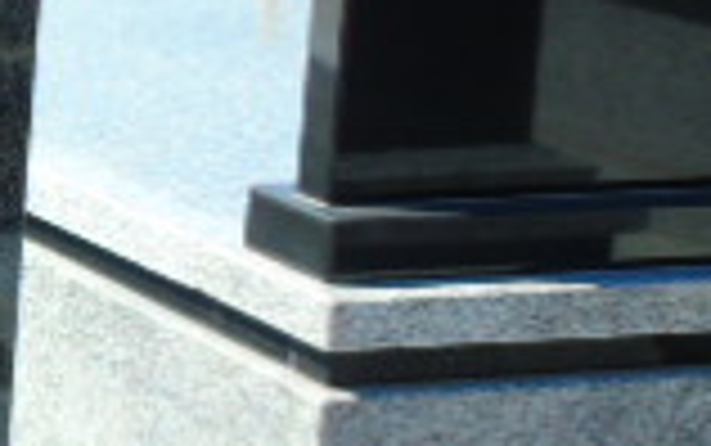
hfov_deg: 10.0
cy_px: 261
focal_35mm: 197
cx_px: -621
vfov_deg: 6.7
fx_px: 3820
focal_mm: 8.2
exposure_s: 1/400
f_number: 4.1
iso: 80
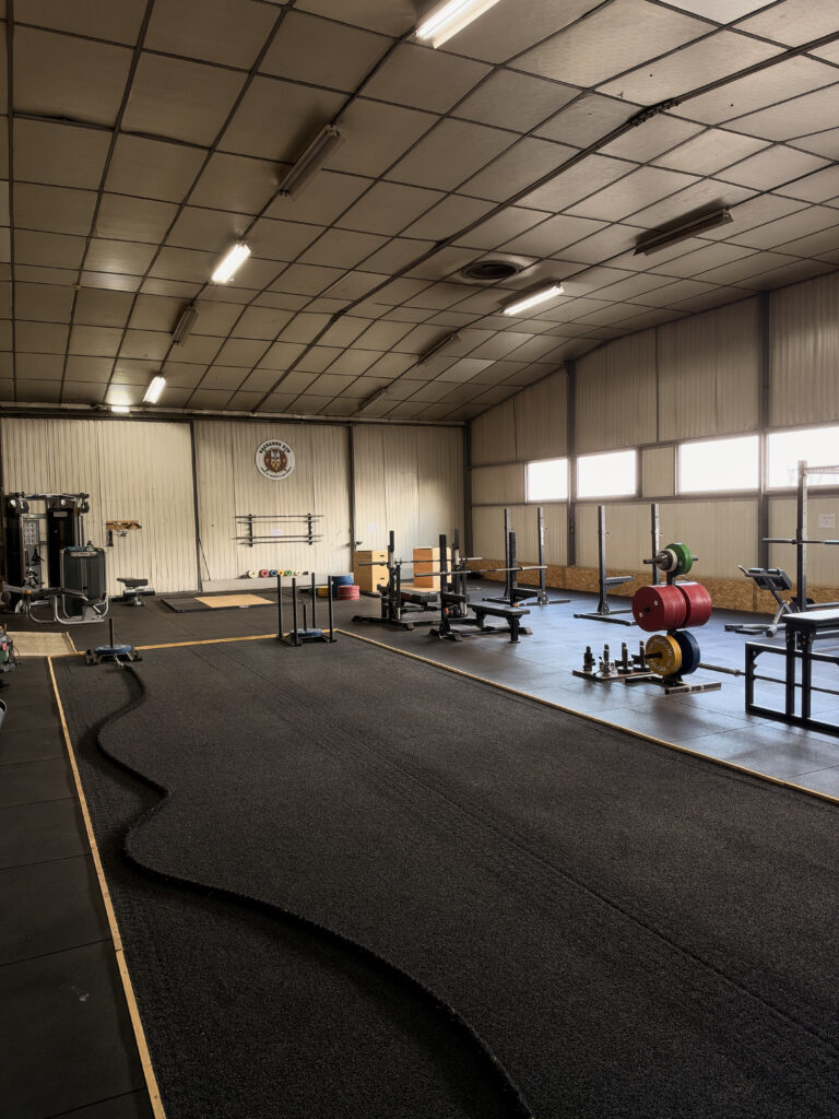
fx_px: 776
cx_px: 420
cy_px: 560
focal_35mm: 24
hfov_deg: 56.8
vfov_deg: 71.6
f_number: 1.8
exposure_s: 1/100
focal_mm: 6.93
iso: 320
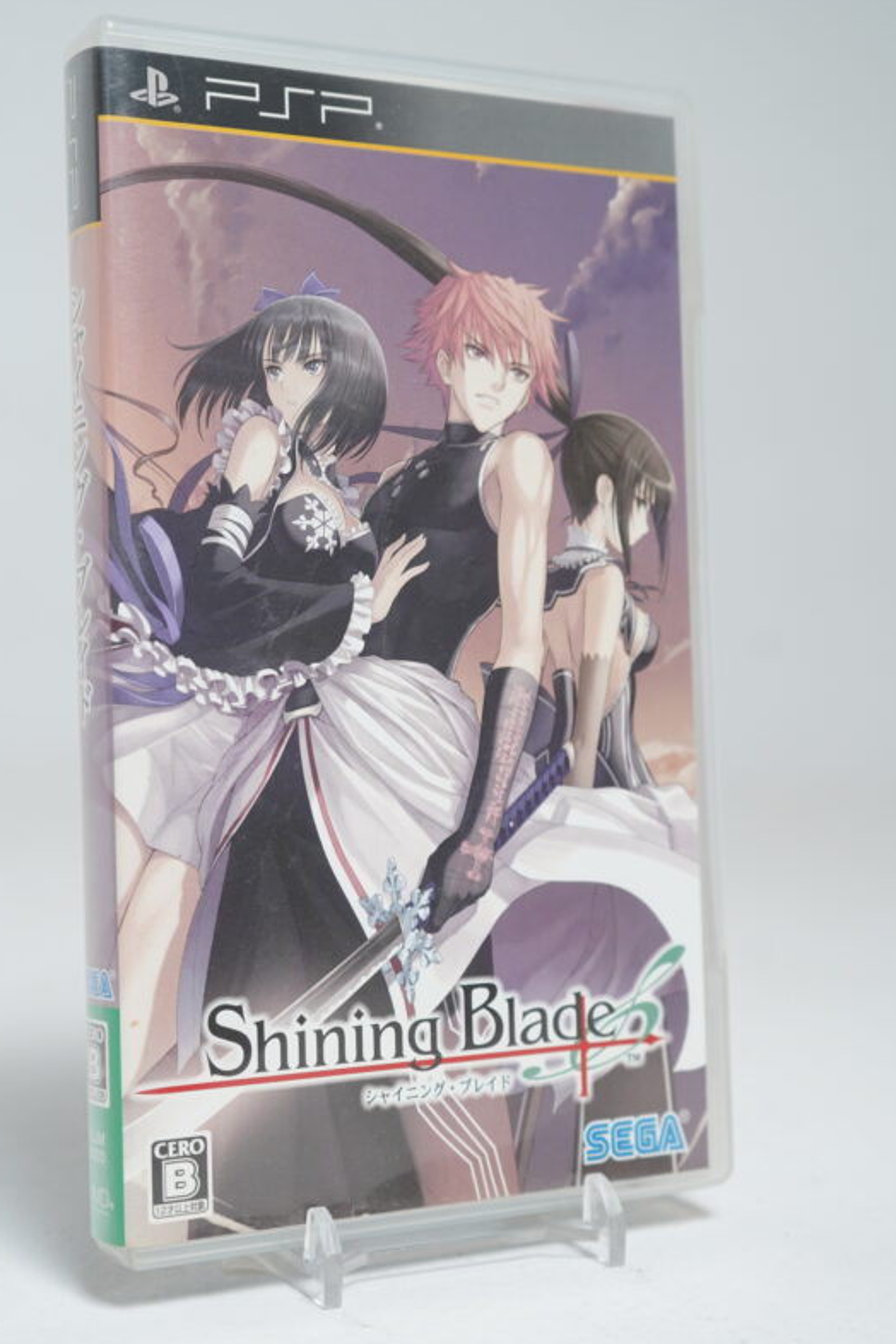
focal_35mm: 58
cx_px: 427
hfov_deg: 23.4
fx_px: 2165
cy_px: 663
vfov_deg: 34.5
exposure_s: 1/40
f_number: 5
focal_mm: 38
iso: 640
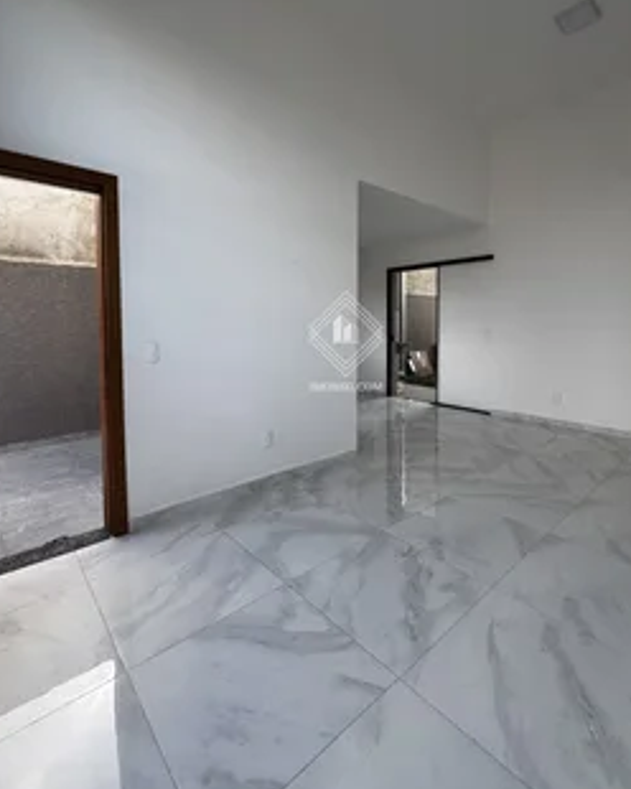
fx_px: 397
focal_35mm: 17
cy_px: 341
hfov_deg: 76.8
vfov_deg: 89.1
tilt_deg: -2.6
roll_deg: +0.4
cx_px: 346
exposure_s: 1/157
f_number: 2.2
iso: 40
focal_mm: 2.22
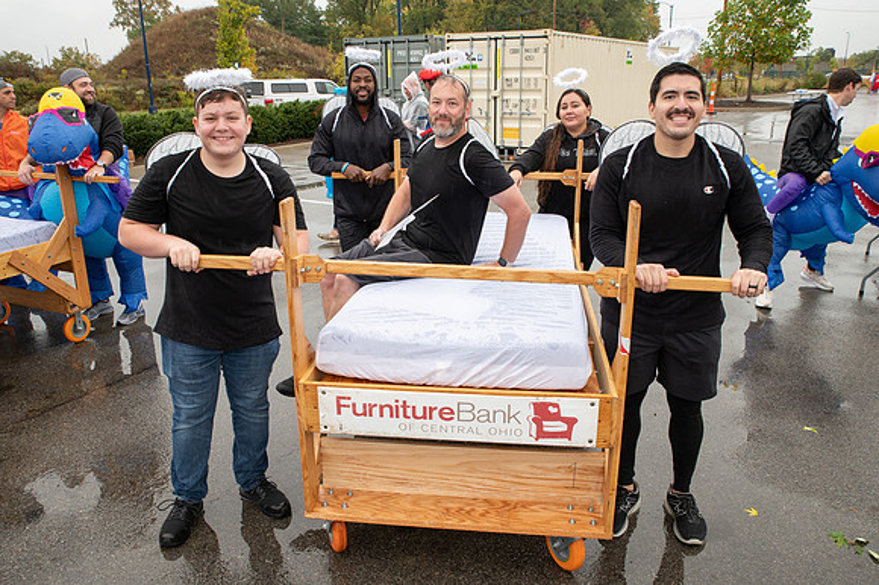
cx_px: 426
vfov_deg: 43.7
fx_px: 730
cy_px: 283
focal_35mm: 30
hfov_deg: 62.1
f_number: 6.3
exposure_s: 1/200
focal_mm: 29
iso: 400
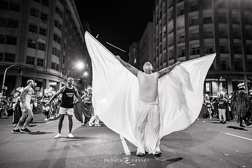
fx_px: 181
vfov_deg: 49.9
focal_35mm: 26
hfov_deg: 69.7
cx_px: 135
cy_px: 84
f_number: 1.8
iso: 2500
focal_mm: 24
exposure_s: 1/200
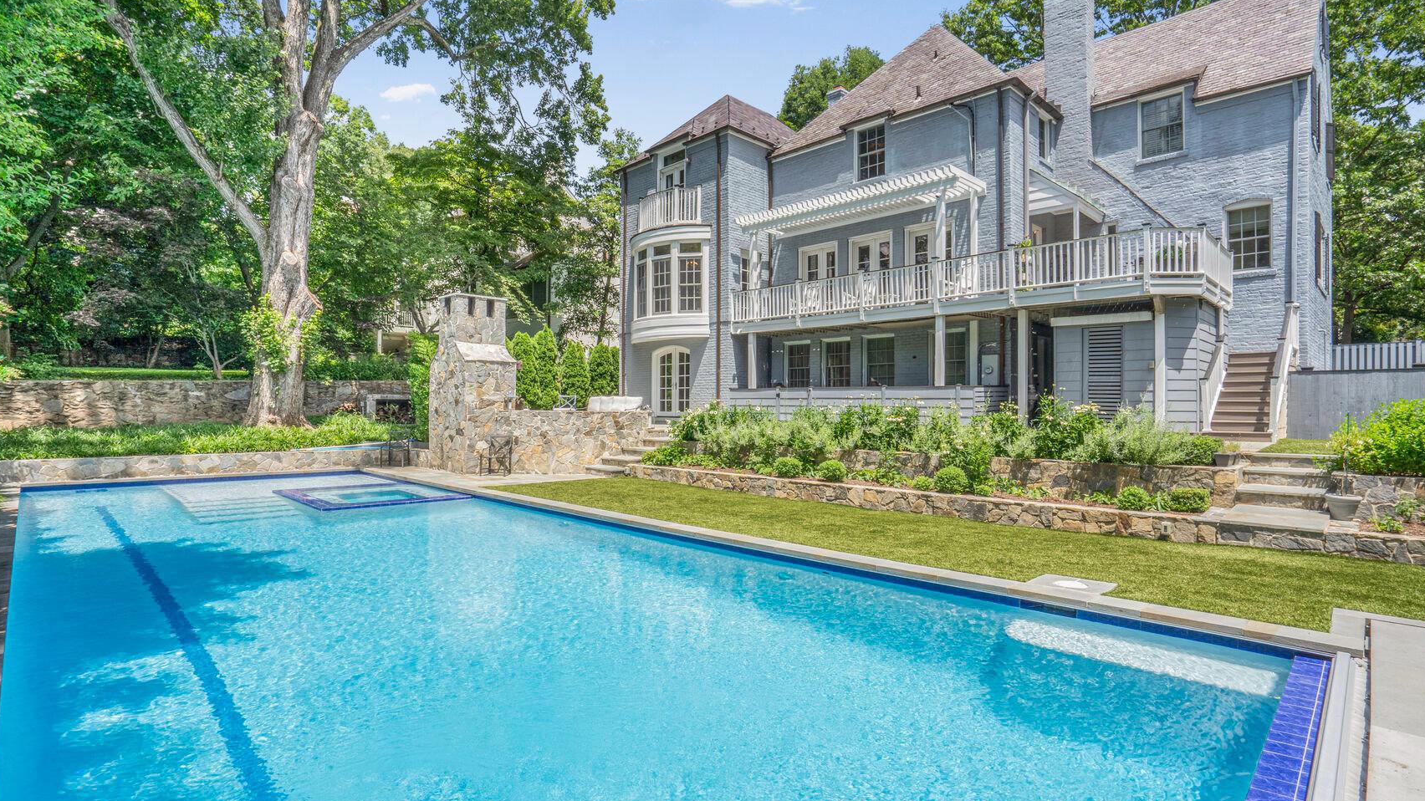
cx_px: 712
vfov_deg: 63.9
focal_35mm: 17
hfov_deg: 95.9
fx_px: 642
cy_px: 398
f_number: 22
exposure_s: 1/80
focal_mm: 16
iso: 500
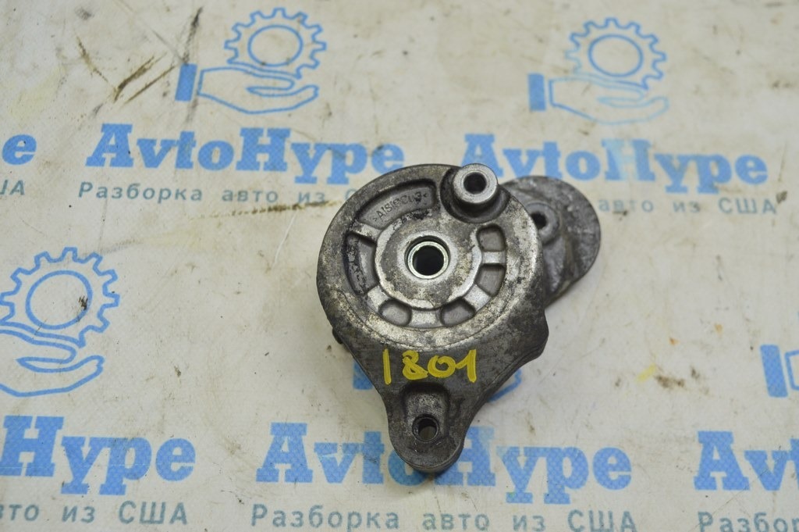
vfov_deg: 33.0
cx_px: 400
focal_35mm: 40
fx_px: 898
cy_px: 266
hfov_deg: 48.0
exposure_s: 1/40
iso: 400
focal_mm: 27
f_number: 5.6
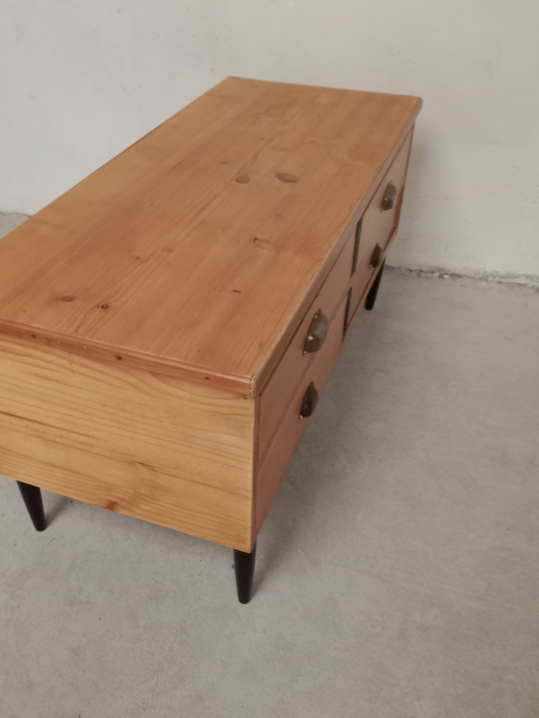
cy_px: 377
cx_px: 217
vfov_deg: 69.3
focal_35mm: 25
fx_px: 519
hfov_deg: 54.5
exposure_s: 1/33.3
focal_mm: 3.54
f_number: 2
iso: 436
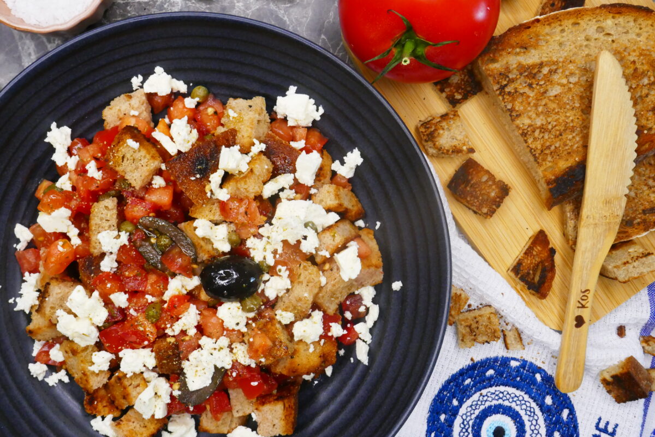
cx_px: 328
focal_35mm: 37
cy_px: 218
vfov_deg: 35.9
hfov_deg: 51.9
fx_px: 673
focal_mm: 13.4
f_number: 8
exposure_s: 1/30
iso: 1600
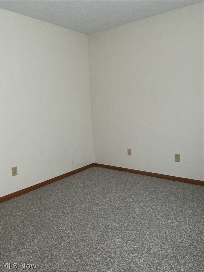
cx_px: 102
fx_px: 228
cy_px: 136
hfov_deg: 48.2
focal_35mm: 29
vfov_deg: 61.7
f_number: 1.8
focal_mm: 3
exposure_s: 1/40
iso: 200
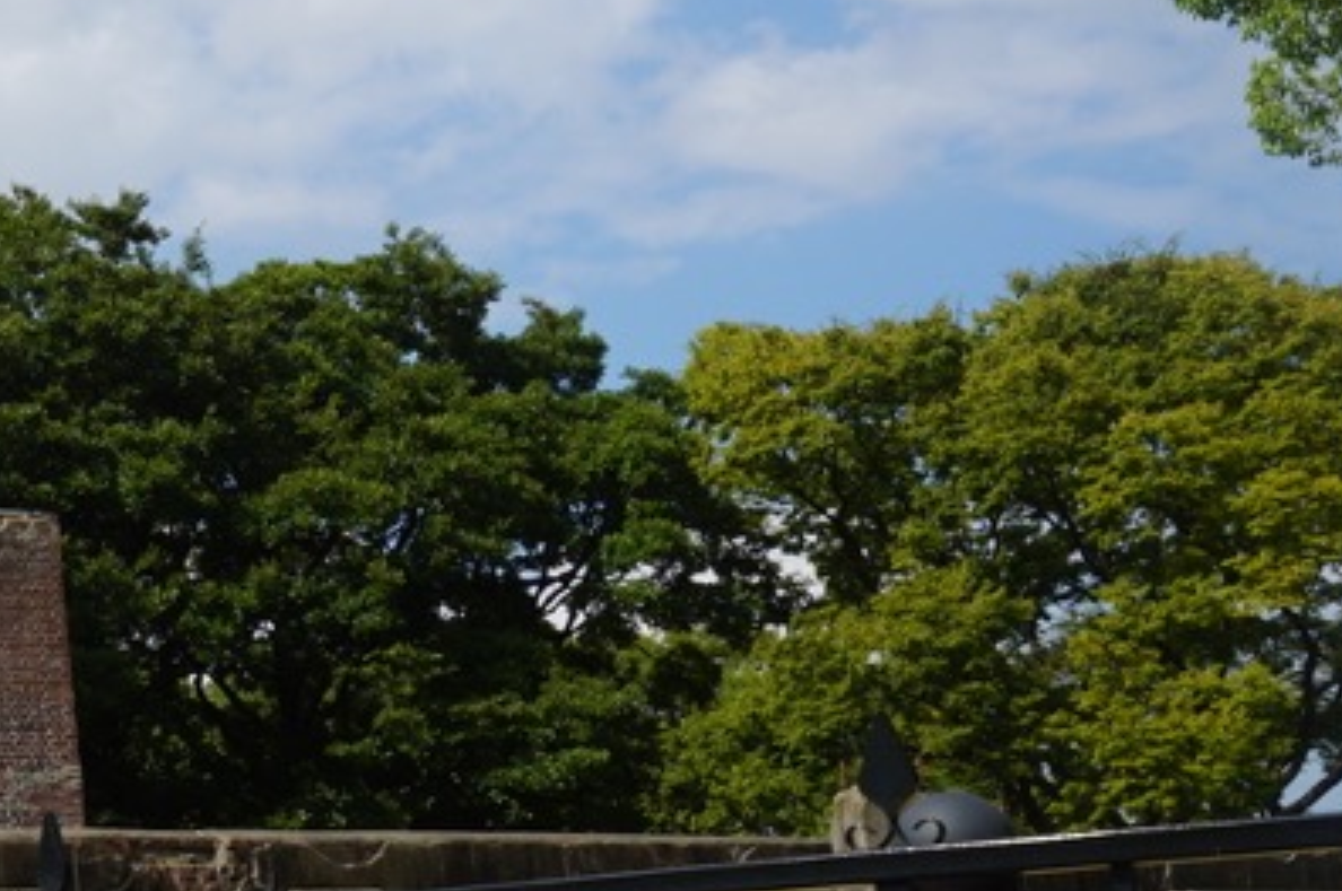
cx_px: -451
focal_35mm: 97
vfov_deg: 14.0
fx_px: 3611
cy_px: 303
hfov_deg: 19.3
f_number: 11
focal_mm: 20
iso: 100
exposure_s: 1/160
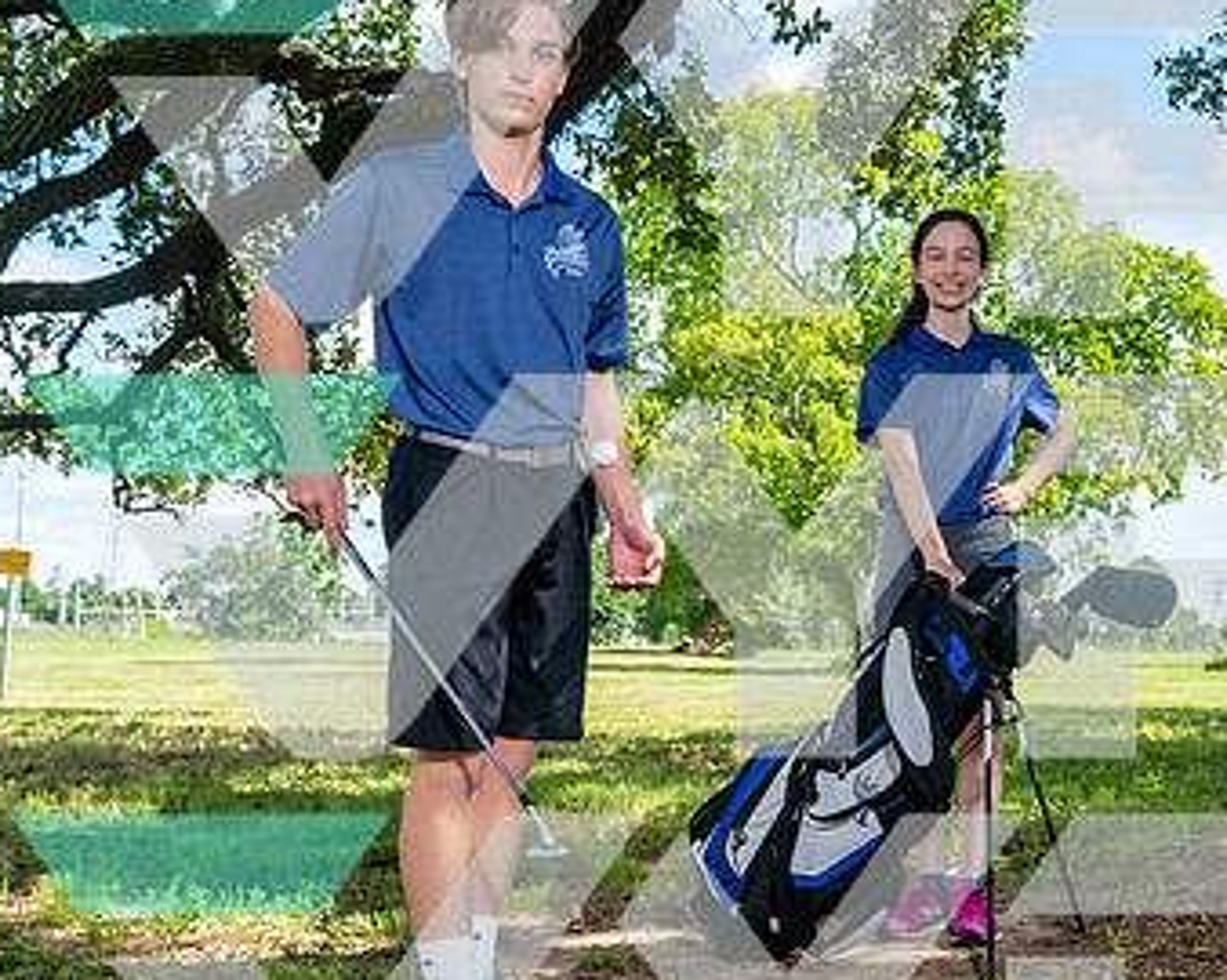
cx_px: 947
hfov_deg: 36.3
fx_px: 1815
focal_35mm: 50
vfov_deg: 30.2
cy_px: 568
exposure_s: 1/125
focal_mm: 31
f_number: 8
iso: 100
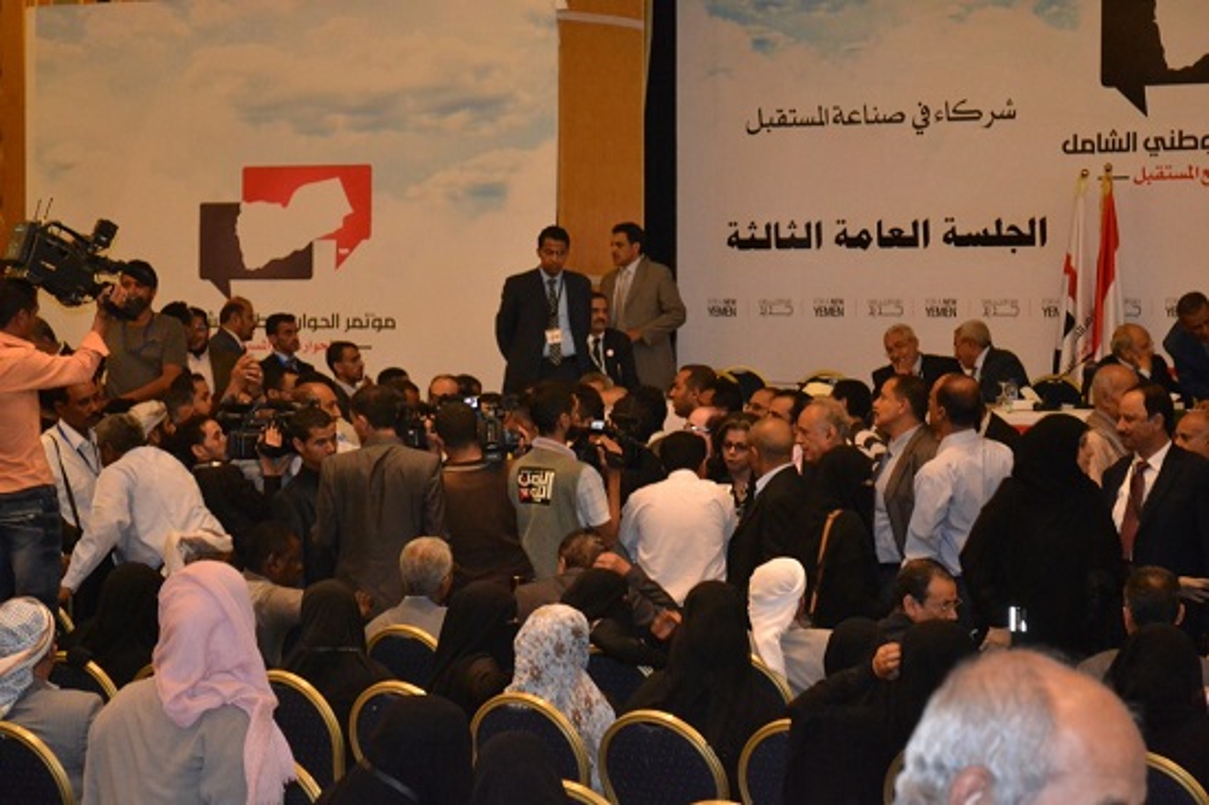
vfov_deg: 16.5
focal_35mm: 82
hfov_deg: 24.6
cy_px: 402
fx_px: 2769
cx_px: 604
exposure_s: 1/60
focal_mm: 55
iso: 3200
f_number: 5.6
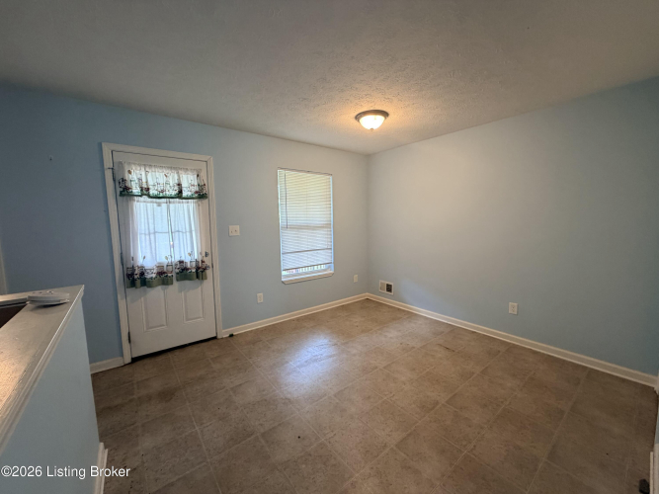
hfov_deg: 102.1
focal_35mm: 14
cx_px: 330
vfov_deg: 85.7
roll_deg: +0.3
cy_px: 247
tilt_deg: -6.2
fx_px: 266
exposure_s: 1/60
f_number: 2.2
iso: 250
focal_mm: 2.22
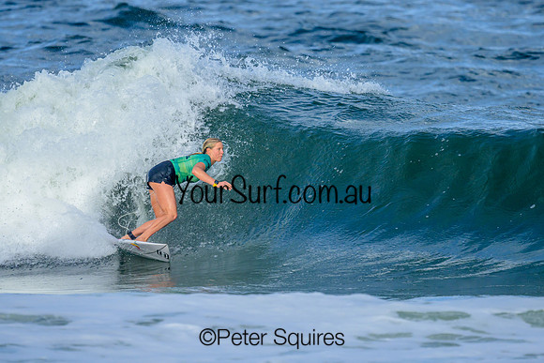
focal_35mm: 1100
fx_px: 16626
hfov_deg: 1.9
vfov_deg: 1.3
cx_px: 261
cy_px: 156
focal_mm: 800
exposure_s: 1/2000
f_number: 6.3
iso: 400
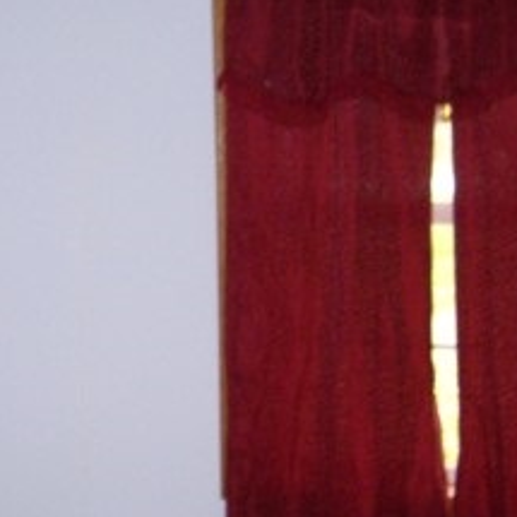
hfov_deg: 16.9
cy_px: 289
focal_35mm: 100
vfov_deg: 17.4
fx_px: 1690
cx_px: -22
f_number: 2.8
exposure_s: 1/40
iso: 400
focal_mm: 7.9
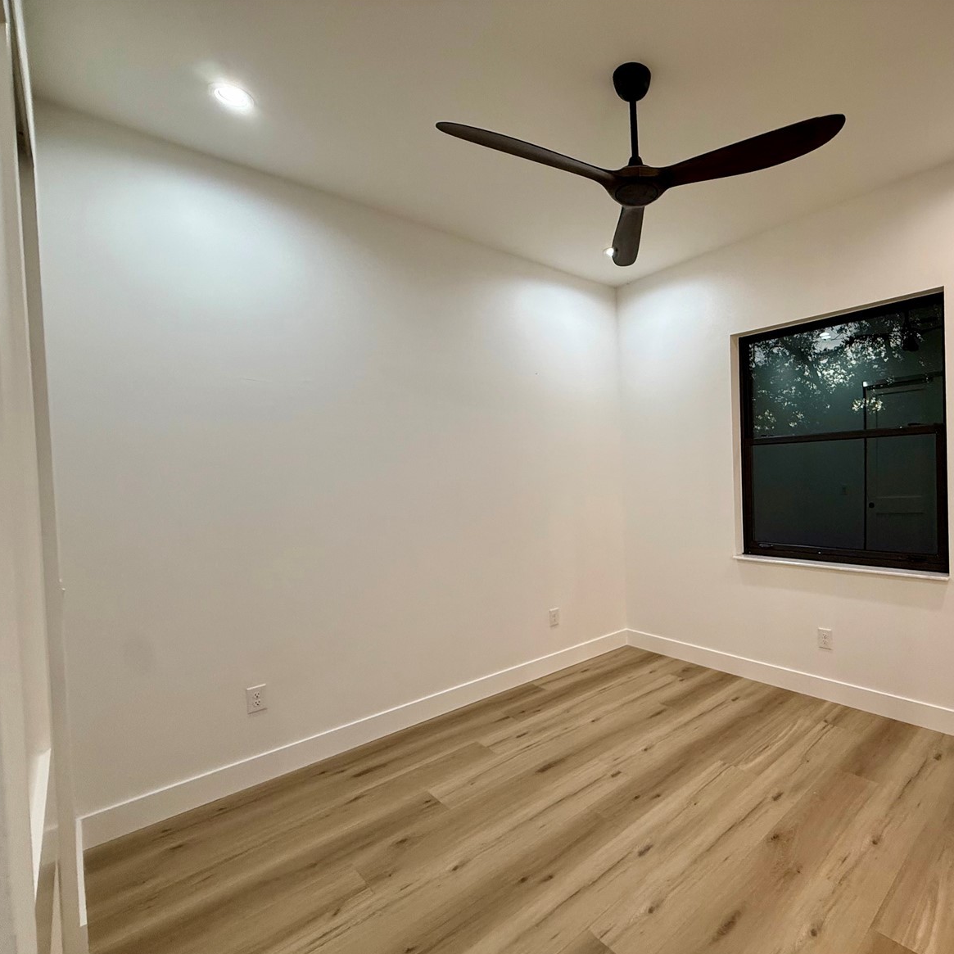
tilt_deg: -1.3
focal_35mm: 17
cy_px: 487
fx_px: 530
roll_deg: +1.4
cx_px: 626
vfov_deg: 84.0
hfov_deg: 81.5
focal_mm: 2.22
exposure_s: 1/120
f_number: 2.2
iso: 250
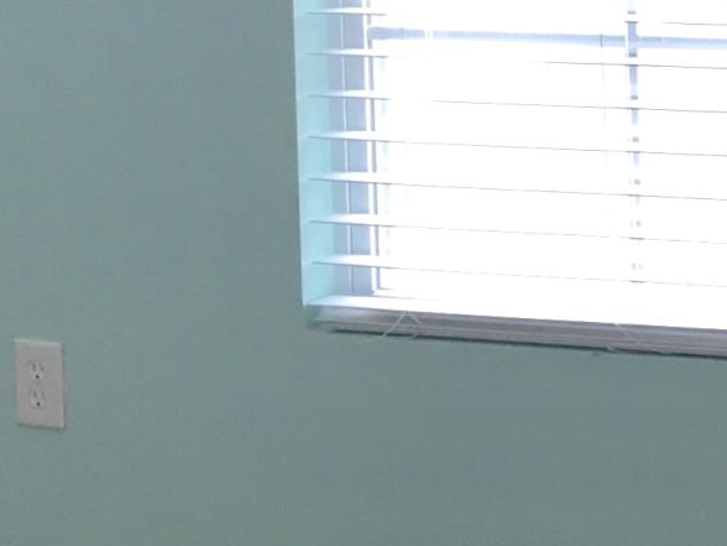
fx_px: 3005
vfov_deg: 10.2
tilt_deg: -5.1
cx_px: 1120
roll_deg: +0.9
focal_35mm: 143
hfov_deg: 13.0
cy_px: -142
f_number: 1.8
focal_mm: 3.99
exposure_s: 1/32
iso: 20
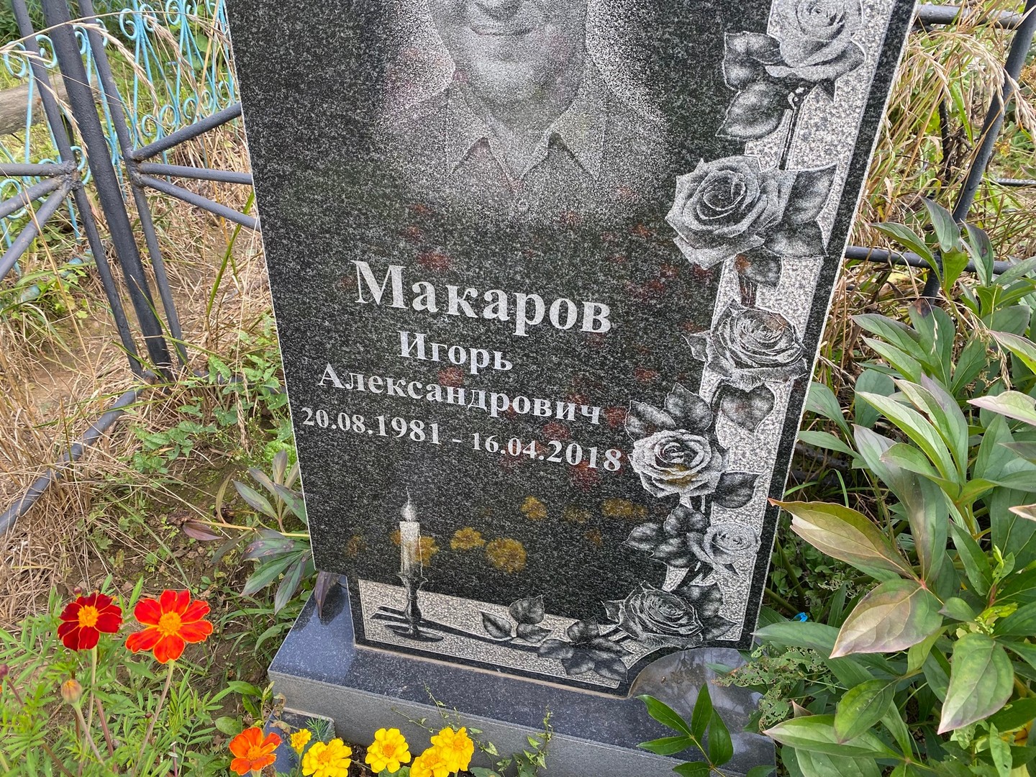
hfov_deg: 67.3
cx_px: 518
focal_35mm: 26
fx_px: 778
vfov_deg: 53.1
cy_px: 388
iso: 32
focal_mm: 4.25
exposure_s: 1/173
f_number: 1.8
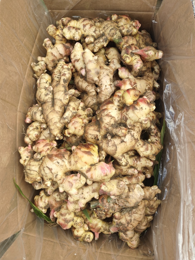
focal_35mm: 26
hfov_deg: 53.0
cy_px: 123
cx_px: 93
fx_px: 195
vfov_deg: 67.3
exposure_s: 1/288
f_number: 1.8
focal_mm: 5.59
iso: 50
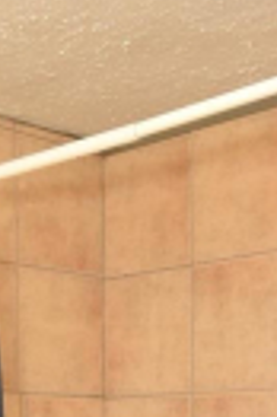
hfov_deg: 15.8
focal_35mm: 86
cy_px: 611
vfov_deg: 20.5
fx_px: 995
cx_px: 102
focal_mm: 10
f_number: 11
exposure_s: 1/100
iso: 400
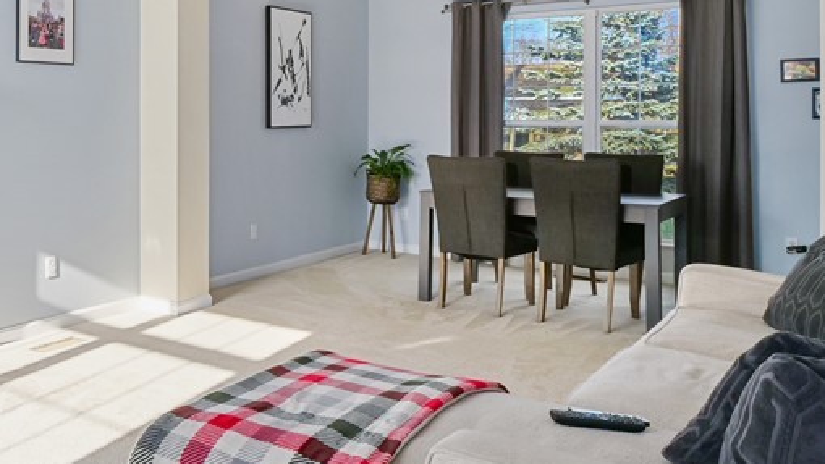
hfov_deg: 52.2
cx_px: 142
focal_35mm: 35
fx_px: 766
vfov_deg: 33.4
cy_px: 152
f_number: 6.3
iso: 400
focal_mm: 8
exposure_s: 1/50
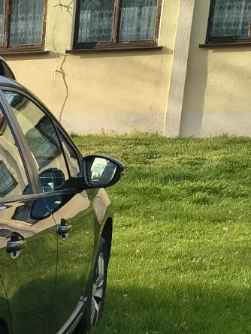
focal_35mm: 92
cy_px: 447
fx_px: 889
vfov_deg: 19.5
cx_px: -183
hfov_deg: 14.4
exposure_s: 1/1099
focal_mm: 5.56
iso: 100
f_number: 1.8
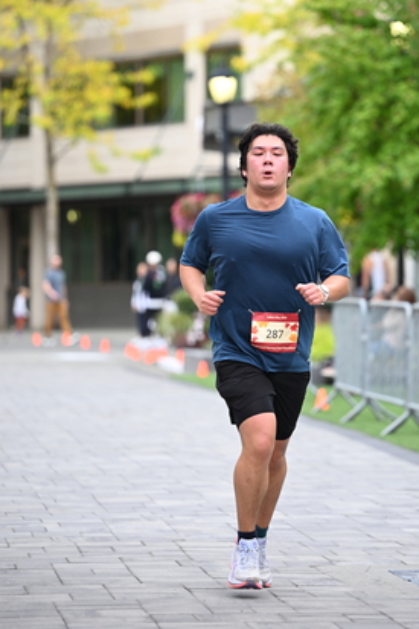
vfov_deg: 10.3
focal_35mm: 200
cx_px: 264
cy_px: 245
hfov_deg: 6.9
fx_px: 3494
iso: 640
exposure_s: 1/1250
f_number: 2.8
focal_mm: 150
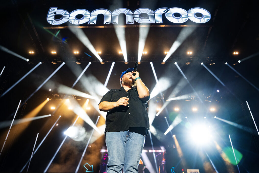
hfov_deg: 63.7
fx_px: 209
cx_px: 130
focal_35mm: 29
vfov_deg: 45.0
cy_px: 86
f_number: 3.5
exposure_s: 1/500
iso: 2000
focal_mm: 29
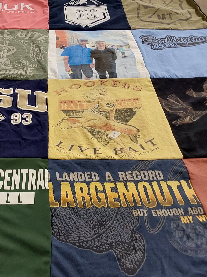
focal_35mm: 38
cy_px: 140
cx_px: 44
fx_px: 303
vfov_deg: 49.0
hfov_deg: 36.5
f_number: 1.9
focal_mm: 2.91
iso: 100
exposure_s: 1/50
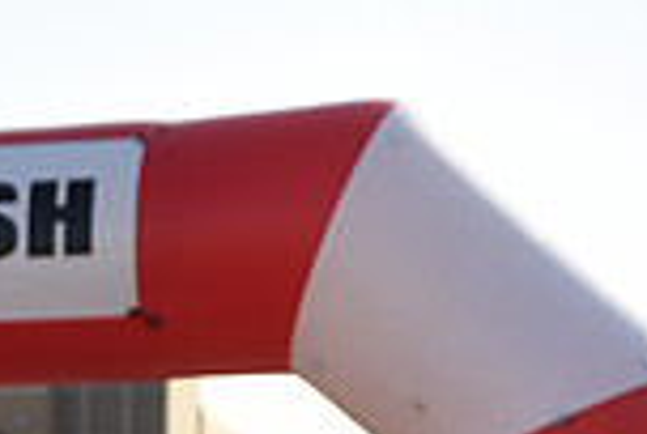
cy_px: 819
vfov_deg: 6.8
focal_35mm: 198
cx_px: -387
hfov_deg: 10.0
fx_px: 3565
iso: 100
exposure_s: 1/1250
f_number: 2.8
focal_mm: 52
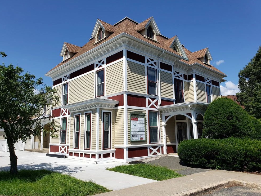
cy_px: 101
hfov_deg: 65.3
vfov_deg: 51.4
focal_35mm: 27
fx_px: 204
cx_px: 129
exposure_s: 1/1759
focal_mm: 4.3
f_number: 2.4
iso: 50
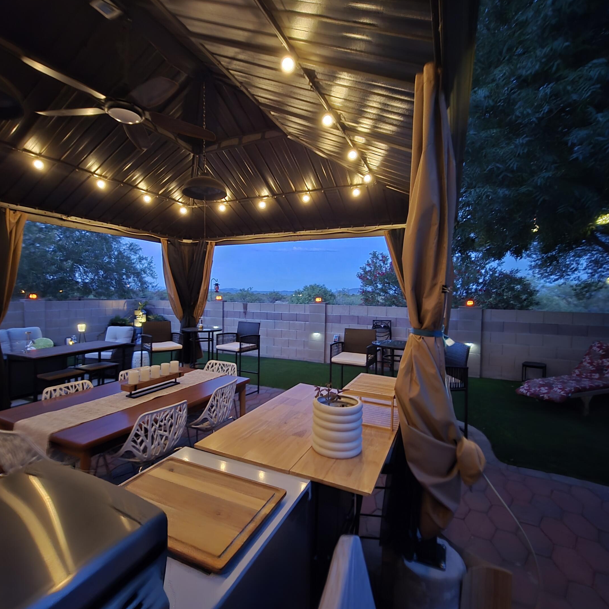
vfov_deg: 87.4
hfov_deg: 87.3
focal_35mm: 16
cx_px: 282
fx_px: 318
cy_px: 310
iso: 800
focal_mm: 1.7
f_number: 2.2
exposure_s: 1/8
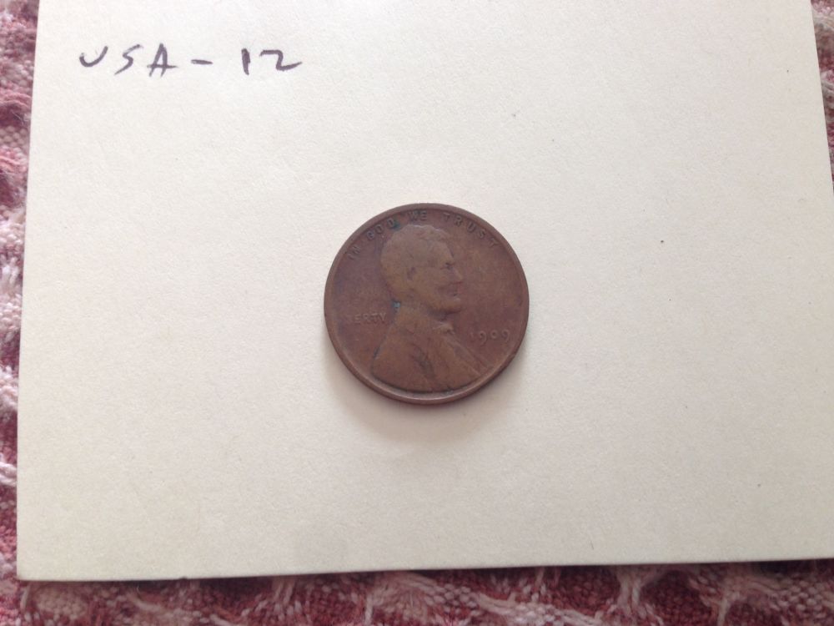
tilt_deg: -80.0
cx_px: 417
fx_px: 795
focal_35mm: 33
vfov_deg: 42.9
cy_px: 313
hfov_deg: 55.4
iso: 64
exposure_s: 1/20
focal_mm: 4.12
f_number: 2.4
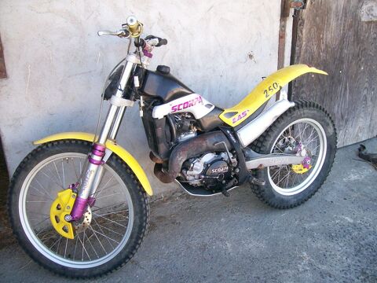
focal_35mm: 36
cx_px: 188
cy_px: 142
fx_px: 392
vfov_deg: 39.7
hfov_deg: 51.4
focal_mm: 6
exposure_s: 1/141
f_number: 2.7
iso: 80
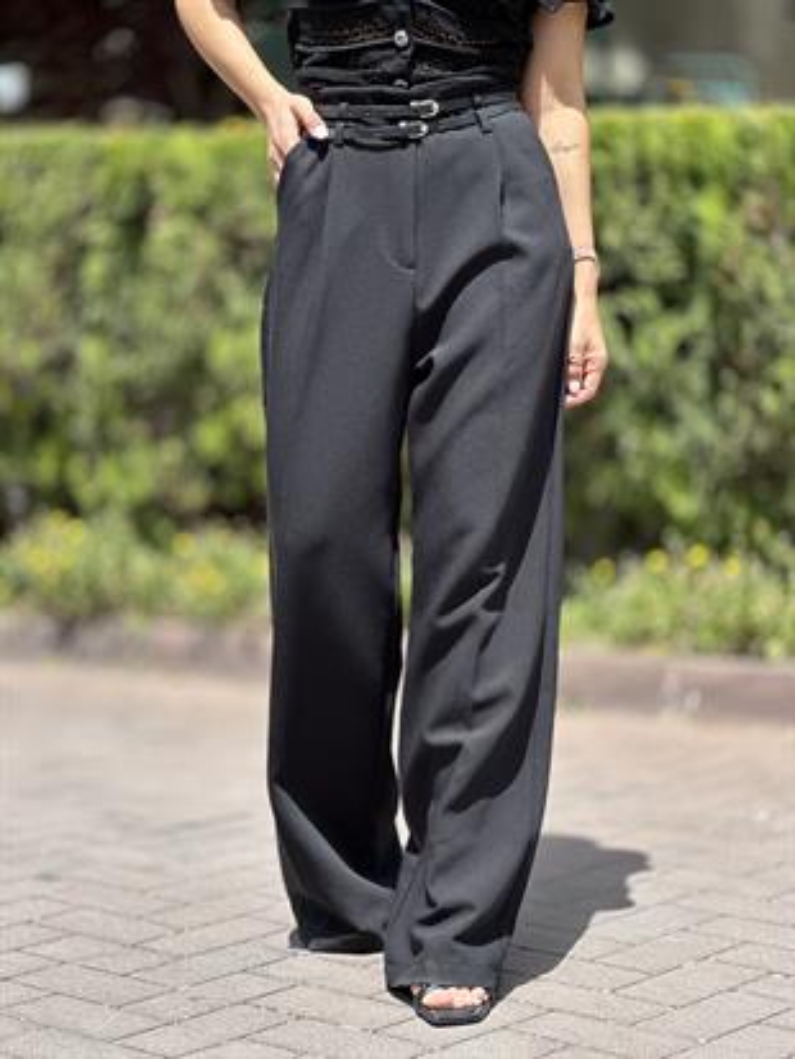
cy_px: 530
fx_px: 2357
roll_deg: -1.9
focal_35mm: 77
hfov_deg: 19.1
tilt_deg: -7.4
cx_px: 398
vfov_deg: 25.3
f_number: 2.8
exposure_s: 1/264
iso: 25
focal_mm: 9
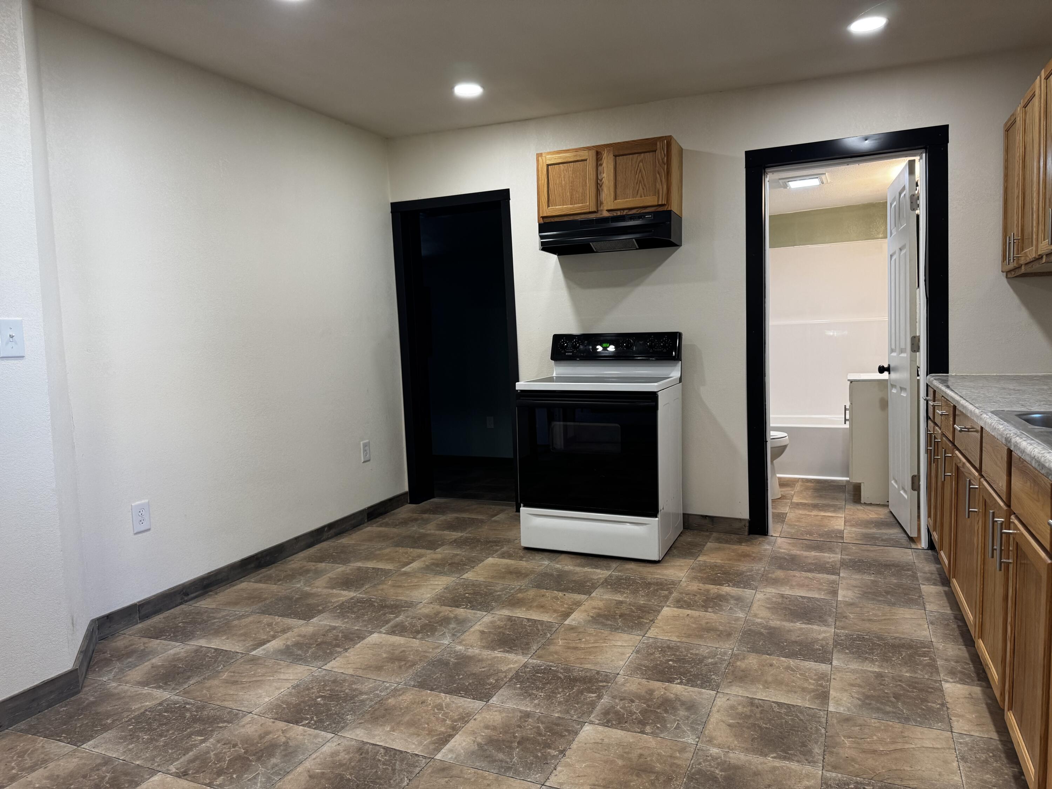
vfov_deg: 56.8
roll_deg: +0.8
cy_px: 394
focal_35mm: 24
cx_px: 526
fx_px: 729
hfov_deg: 71.6
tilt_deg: -5.2
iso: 160
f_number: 1.78
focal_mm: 6.76
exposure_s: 1/120
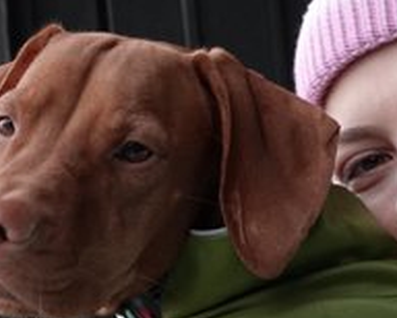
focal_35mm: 131
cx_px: 112
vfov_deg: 11.6
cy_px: 337
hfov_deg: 14.6
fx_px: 1541
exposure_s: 1/50
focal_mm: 15.59
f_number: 4
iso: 640
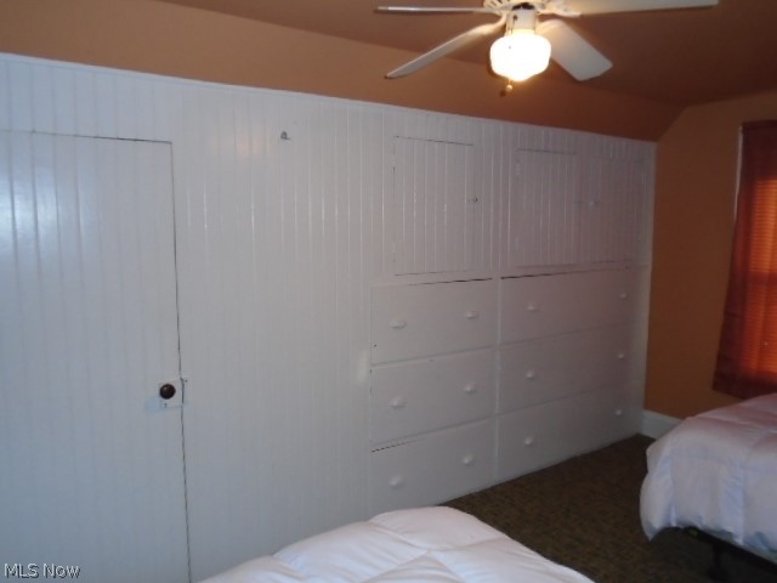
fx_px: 584
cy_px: 292
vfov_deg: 53.1
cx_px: 388
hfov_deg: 67.3
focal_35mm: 26
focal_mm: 4.6
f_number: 3.2
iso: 320
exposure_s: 1/30
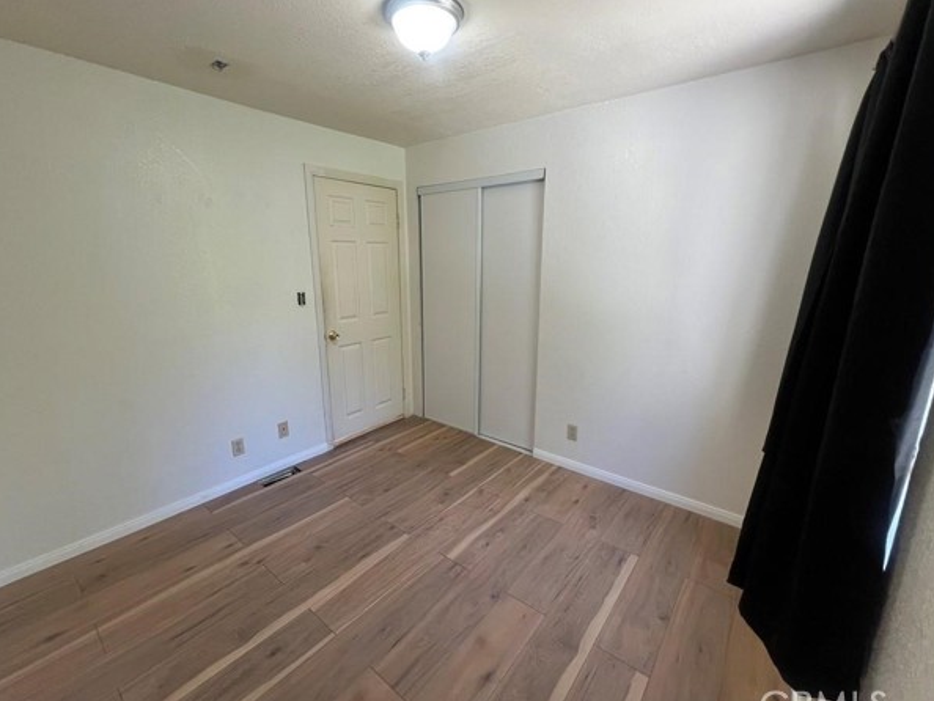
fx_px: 378
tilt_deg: -13.6
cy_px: 350
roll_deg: +1.0
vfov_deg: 85.7
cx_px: 464
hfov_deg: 102.0
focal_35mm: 14
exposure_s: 1/120
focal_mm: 1.57
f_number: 1.8
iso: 100
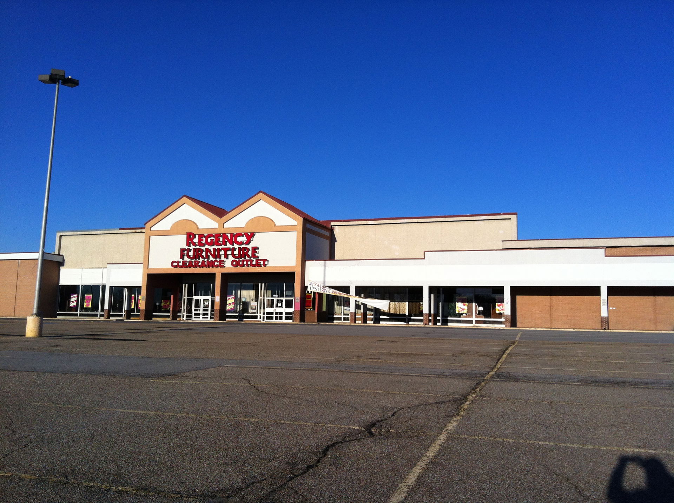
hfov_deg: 52.7
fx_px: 680
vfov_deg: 40.6
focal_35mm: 35
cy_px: 252
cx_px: 337
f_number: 2.8
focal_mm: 3.85
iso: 80
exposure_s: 1/2011
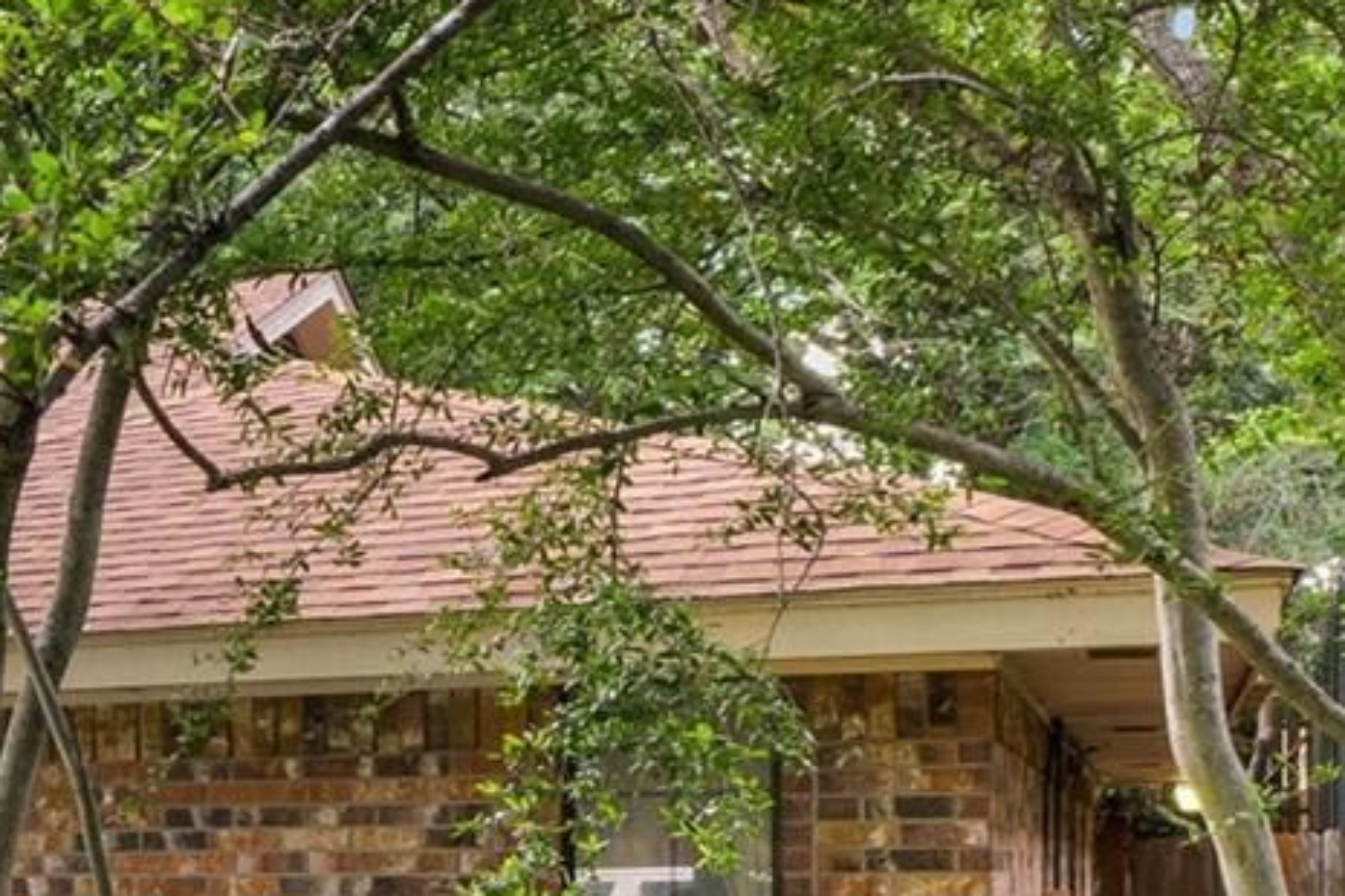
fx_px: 2466
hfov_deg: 24.8
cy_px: 864
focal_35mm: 66
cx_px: -570
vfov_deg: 20.1
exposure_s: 1/15
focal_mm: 10
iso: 200
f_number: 10
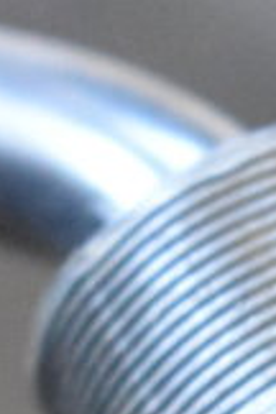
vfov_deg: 4.3
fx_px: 5345
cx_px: 728
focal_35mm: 465
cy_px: 1041
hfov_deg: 2.9
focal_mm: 55
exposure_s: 1/100
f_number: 5.6
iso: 9000
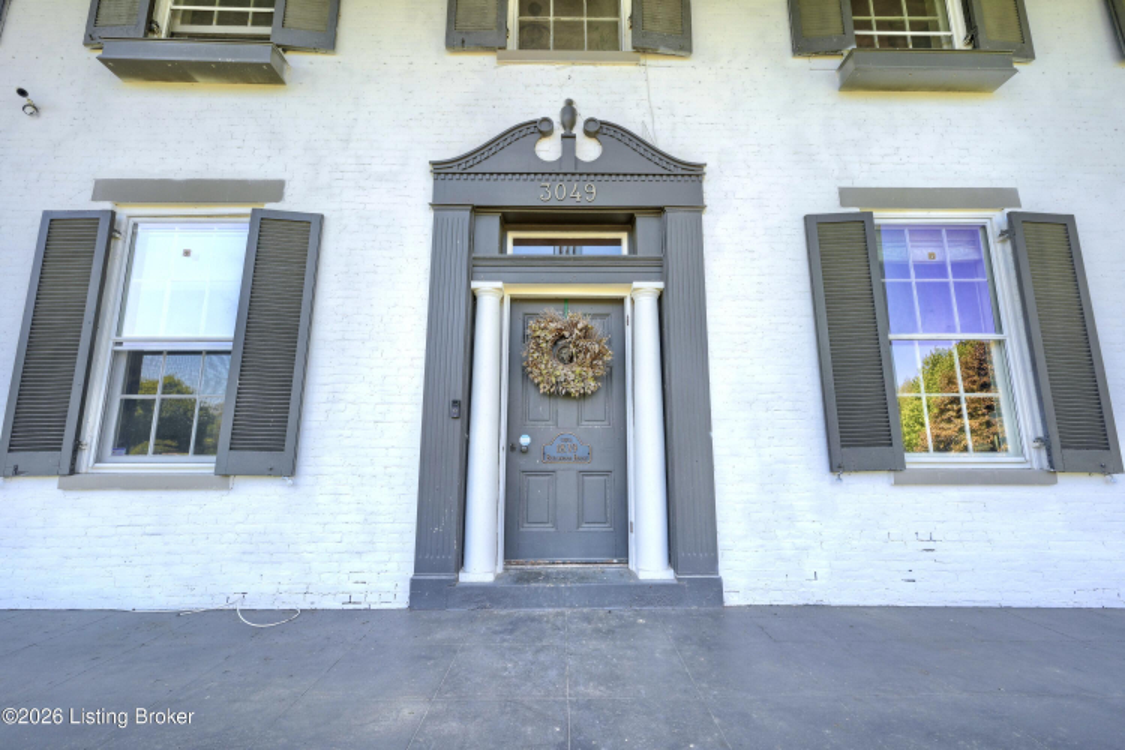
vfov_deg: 81.2
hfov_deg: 104.3
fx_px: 437
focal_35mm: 14
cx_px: 562
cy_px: 375
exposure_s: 1/8
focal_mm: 14
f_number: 11
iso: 100
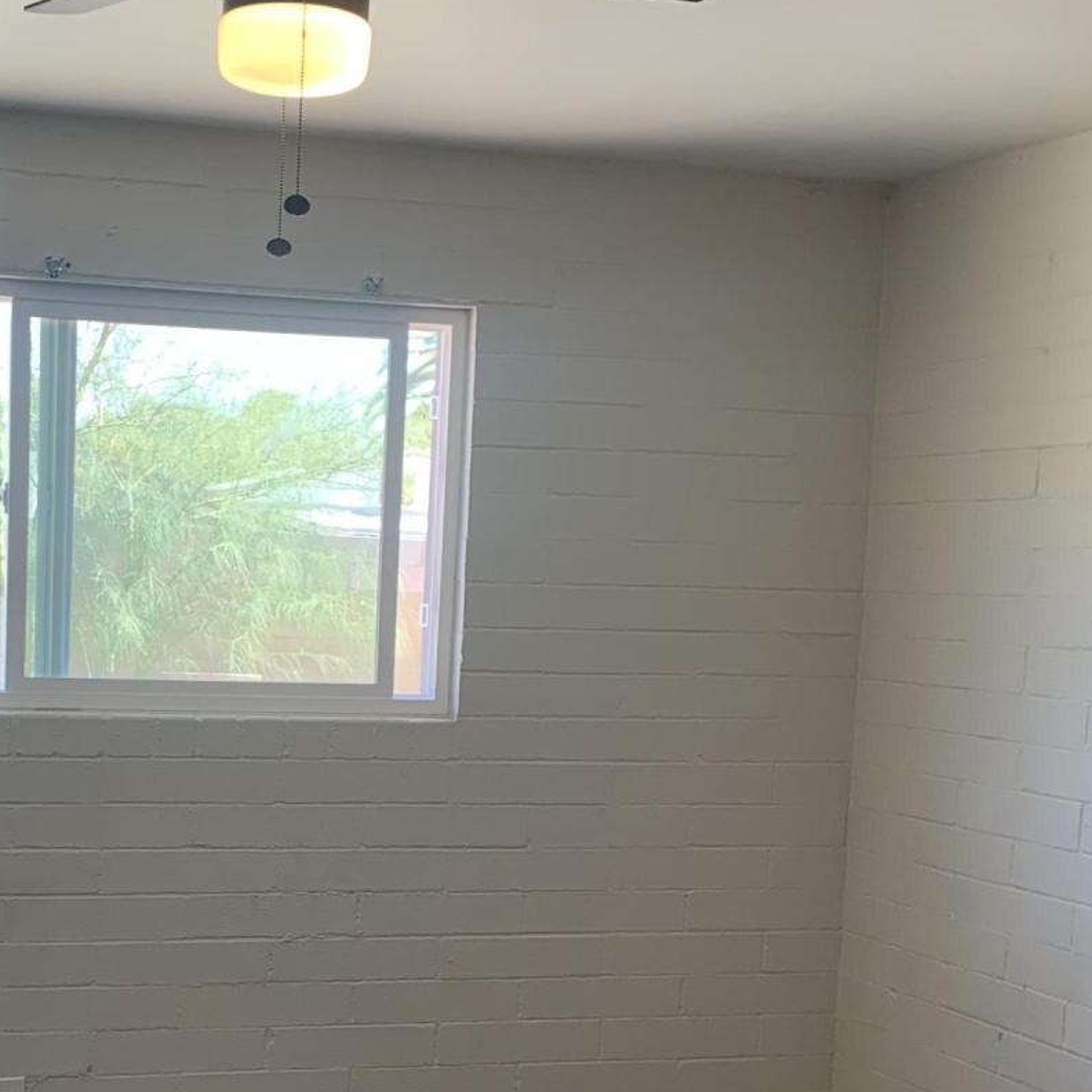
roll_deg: -2.5
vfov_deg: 29.3
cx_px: 183
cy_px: 764
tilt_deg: -5.7
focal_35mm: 58
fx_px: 2070
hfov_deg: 28.8
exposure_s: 1/120
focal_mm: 4.25
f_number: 1.8
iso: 64
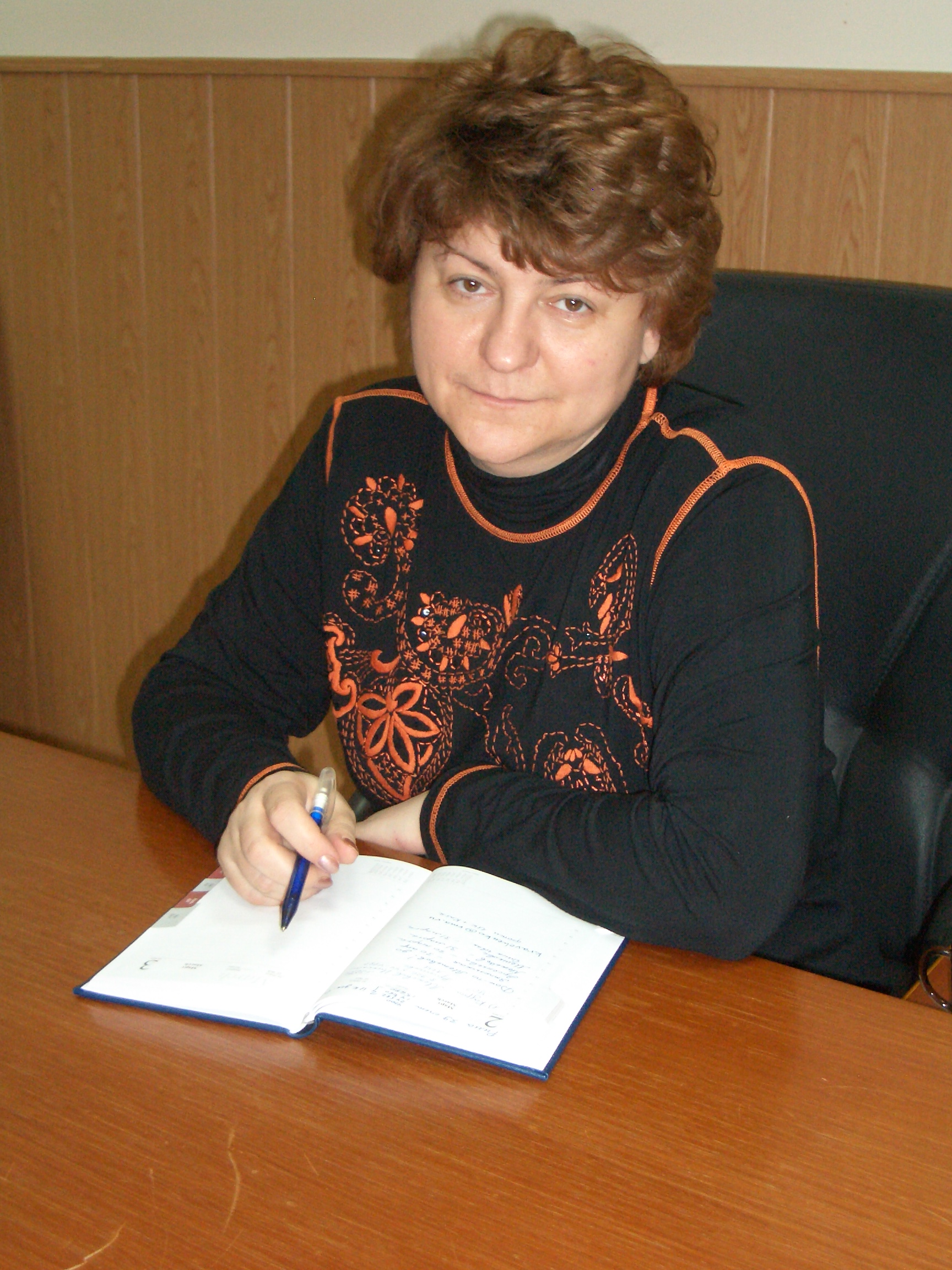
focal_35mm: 49
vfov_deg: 38.9
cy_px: 635
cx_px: 476
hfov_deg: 29.7
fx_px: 1797
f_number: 3.1
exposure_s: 1/60
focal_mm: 8.2
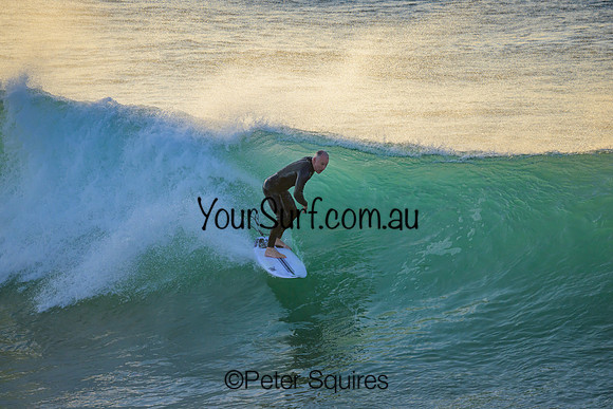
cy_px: 204
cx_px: 306
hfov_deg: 2.6
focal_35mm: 800
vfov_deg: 1.7
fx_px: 13625
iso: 1000
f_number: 6.3
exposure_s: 1/2000
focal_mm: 800
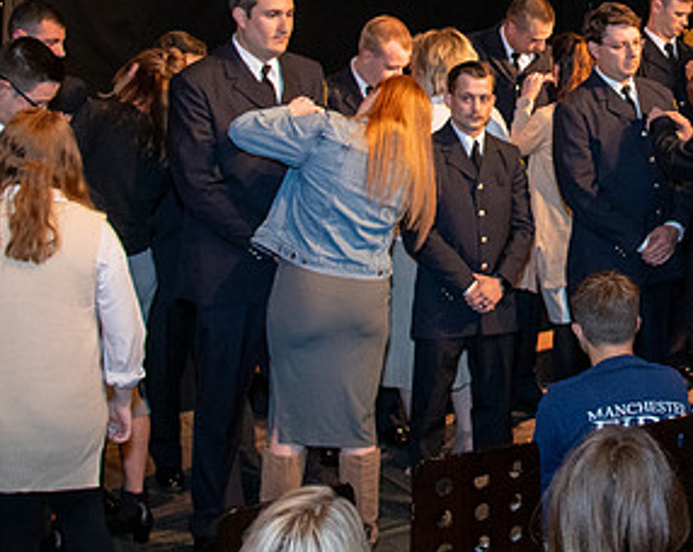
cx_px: 679
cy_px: 50
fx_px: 1536
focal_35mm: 75
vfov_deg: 20.0
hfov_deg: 24.4
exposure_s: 1/60
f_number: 4.5
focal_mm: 24
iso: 1600
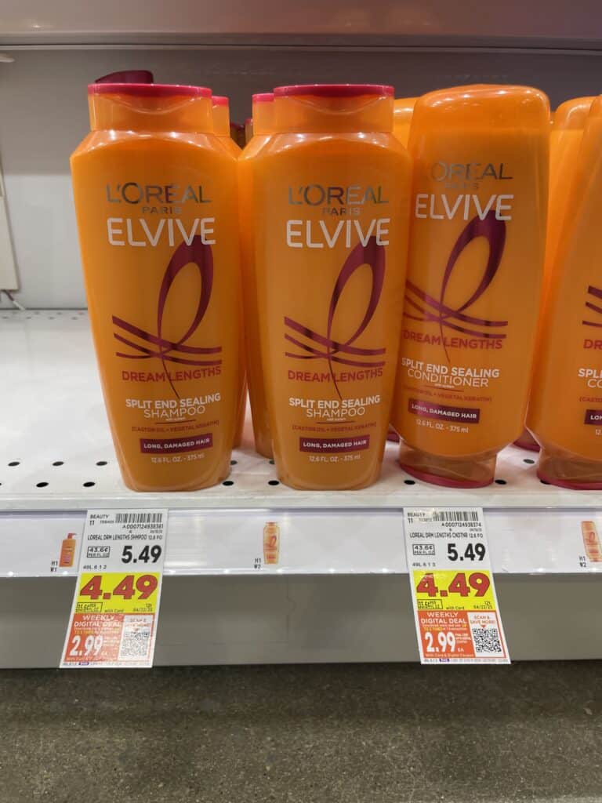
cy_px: 402
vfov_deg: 67.3
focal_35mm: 26
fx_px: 603
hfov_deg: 53.1
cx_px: 301
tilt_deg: -20.8
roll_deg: +0.1
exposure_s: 1/120
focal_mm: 4.2
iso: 80
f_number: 1.6
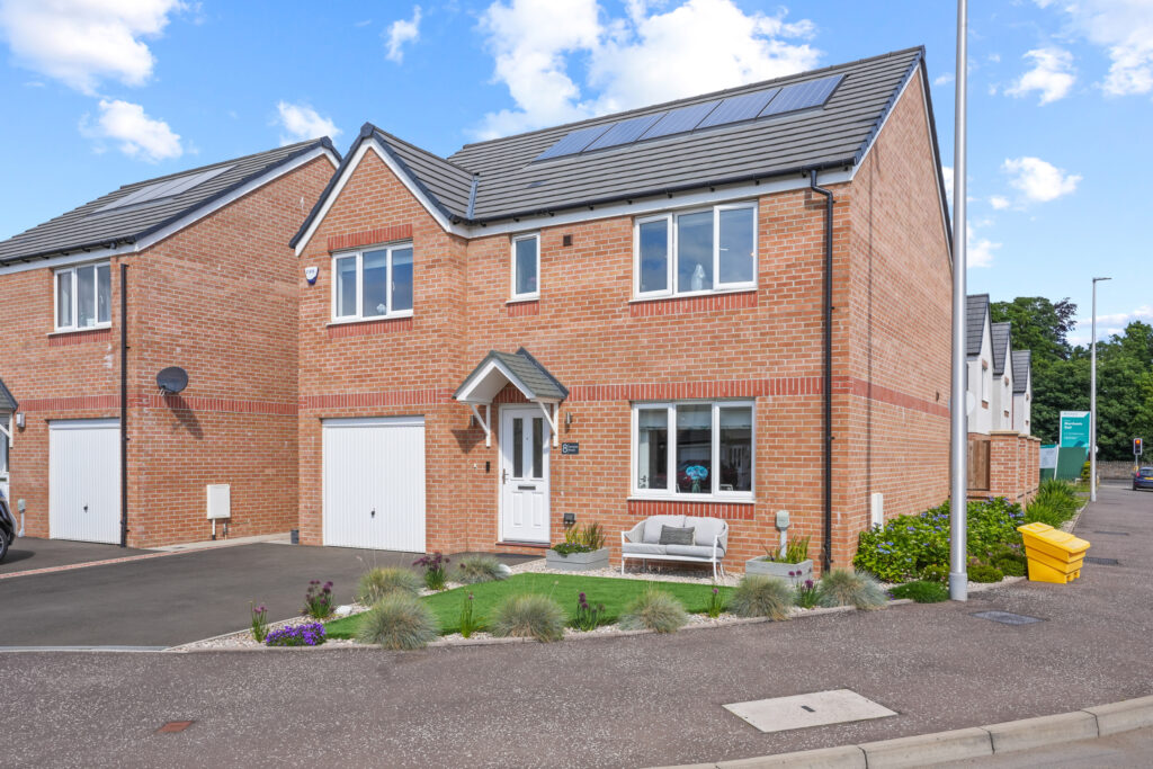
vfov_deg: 47.9
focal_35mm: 27
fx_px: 865
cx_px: 576
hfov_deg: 67.4
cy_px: 384
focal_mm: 27
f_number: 8
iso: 250
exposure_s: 1/200
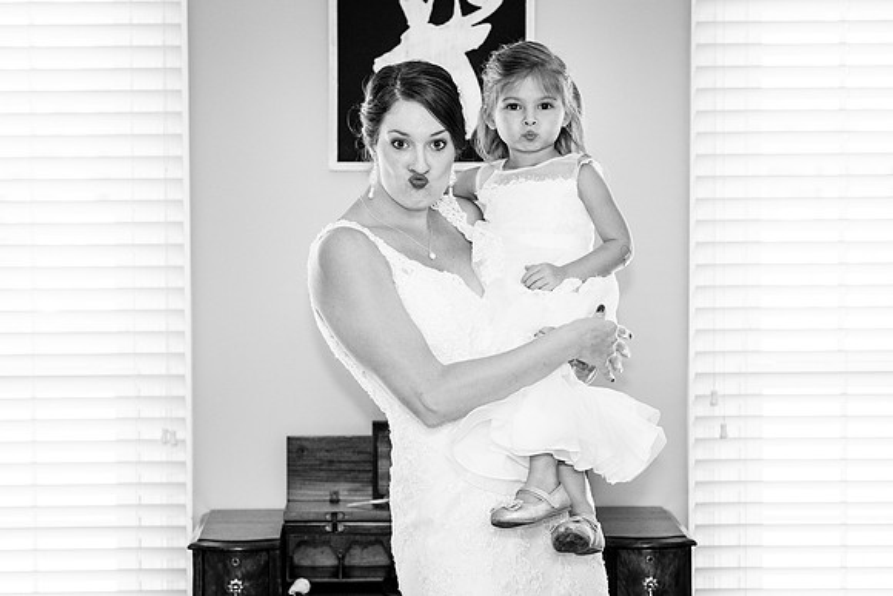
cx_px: 417
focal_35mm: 111
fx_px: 2760
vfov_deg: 12.3
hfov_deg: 18.4
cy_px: 353
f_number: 2.8
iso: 1250
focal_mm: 85
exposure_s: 1/200
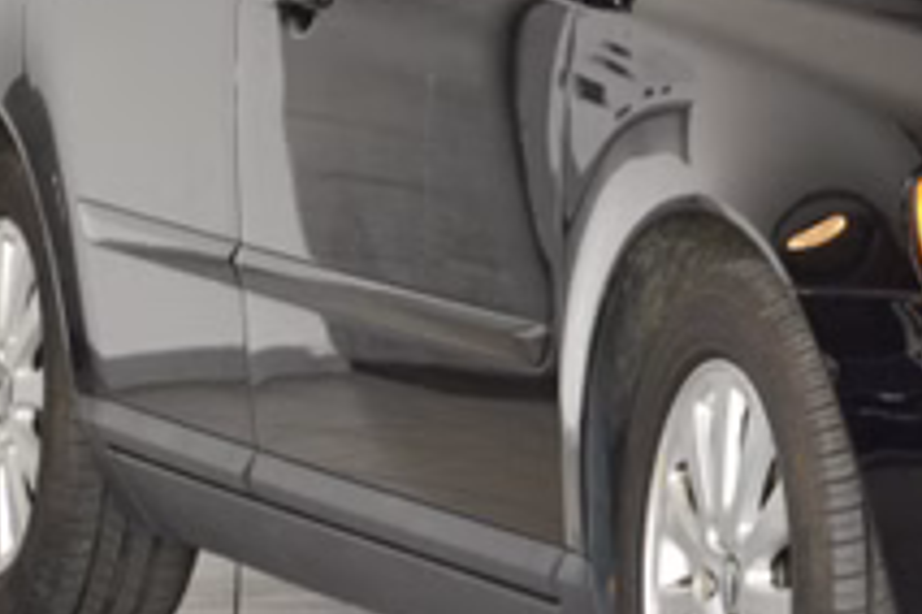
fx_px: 8669
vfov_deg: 4.1
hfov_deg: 6.0
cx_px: 1186
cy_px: 164
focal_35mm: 339
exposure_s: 1/60
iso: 500
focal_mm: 75
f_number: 5.3
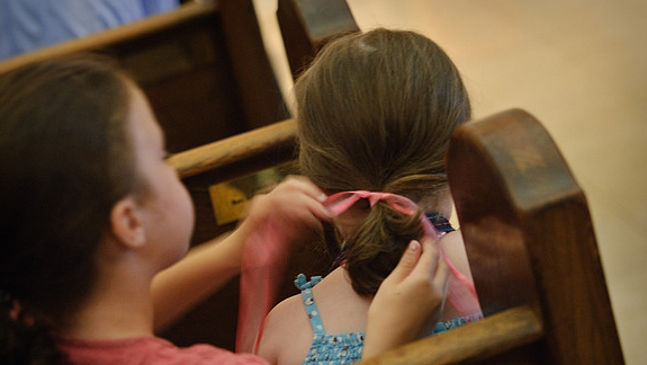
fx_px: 1905
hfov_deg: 19.3
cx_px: 322
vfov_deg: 10.9
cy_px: 213
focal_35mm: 111
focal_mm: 70
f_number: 2.8
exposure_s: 1/15
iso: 800
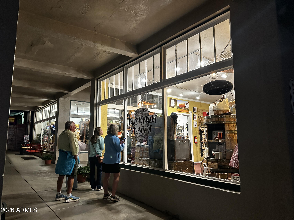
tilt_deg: +7.1
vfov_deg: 56.8
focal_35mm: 24
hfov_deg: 71.6
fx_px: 204
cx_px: 147
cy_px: 110
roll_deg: -0.5
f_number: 1.78
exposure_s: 1/60
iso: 640
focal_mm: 6.86
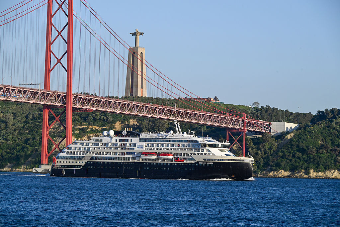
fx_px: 1606
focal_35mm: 170
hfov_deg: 12.1
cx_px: 170
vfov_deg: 8.1
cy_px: 114
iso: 640
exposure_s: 1/800
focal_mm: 170
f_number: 11
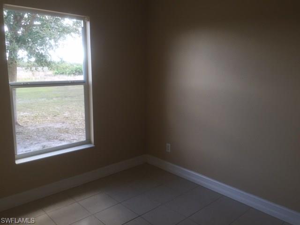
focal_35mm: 29
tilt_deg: -10.3
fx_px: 251
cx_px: 150
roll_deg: -1.7
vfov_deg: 48.2
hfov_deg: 61.7
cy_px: 112
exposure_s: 1/120
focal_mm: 4.15
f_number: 2.2
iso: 50
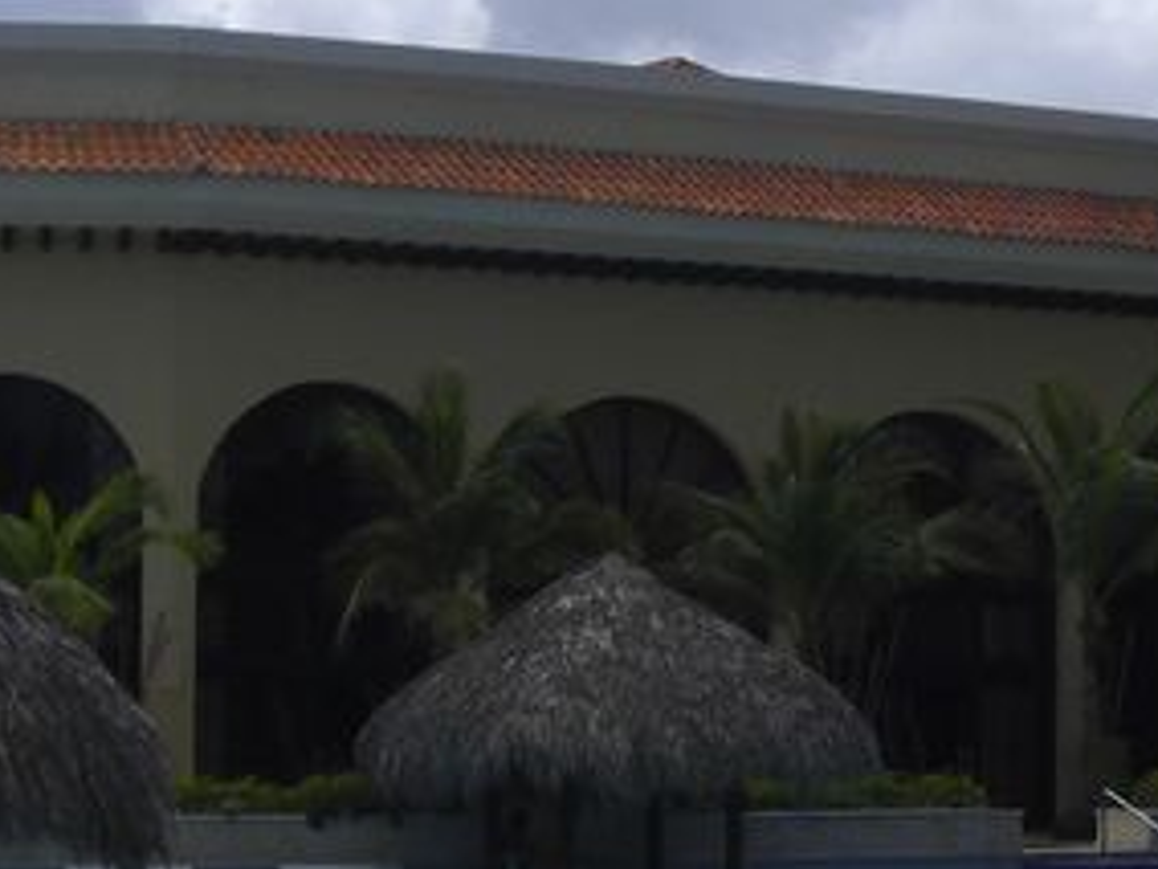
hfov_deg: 14.3
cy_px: 384
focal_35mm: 137
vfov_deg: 10.8
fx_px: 4583
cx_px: 958
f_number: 8
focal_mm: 6.2
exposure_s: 1/250
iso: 64
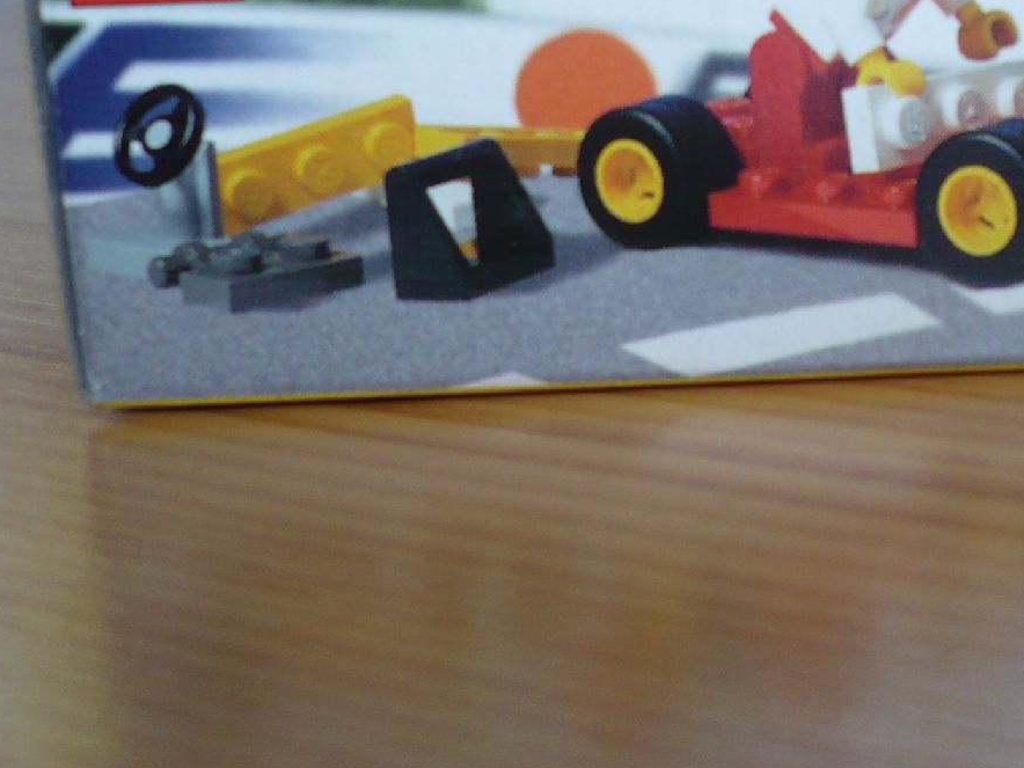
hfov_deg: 24.5
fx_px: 2307
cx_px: 867
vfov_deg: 18.7
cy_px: 171
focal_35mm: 78
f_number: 2.8
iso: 125
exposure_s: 1/30
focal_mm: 5.8
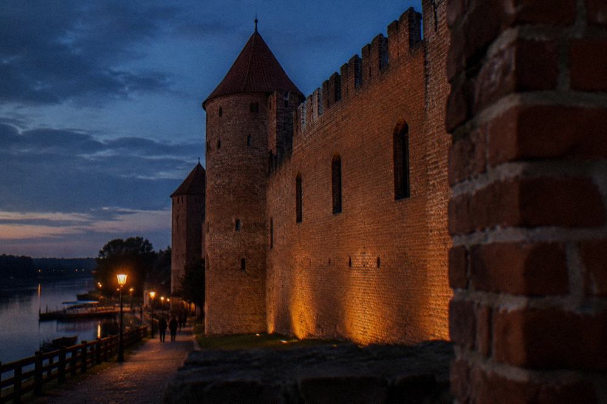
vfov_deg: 28.6
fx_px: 792
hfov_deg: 41.9
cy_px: 202
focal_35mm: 47
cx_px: 304
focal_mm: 47
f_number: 4
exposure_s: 1/80
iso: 3200
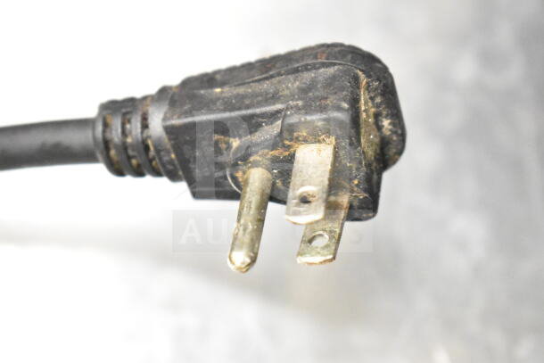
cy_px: 182
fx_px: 1247
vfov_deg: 16.6
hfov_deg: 24.6
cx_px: 272
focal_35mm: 82
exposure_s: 1/80
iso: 25600
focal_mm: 55
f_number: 5.6
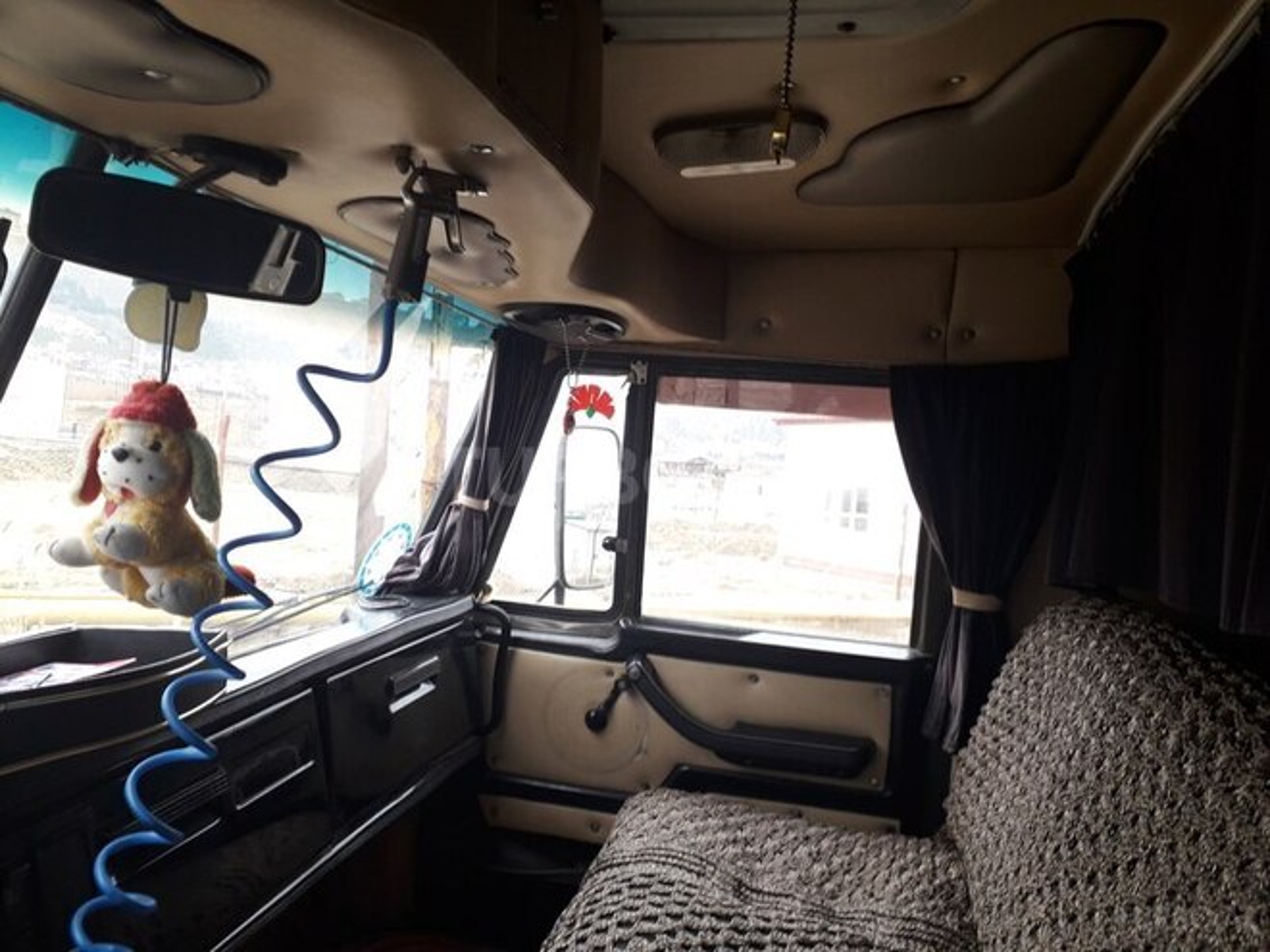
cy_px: 476
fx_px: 991
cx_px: 635
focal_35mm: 27
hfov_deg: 65.3
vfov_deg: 51.4
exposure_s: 1/104
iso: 40
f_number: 1.9
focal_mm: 3.6
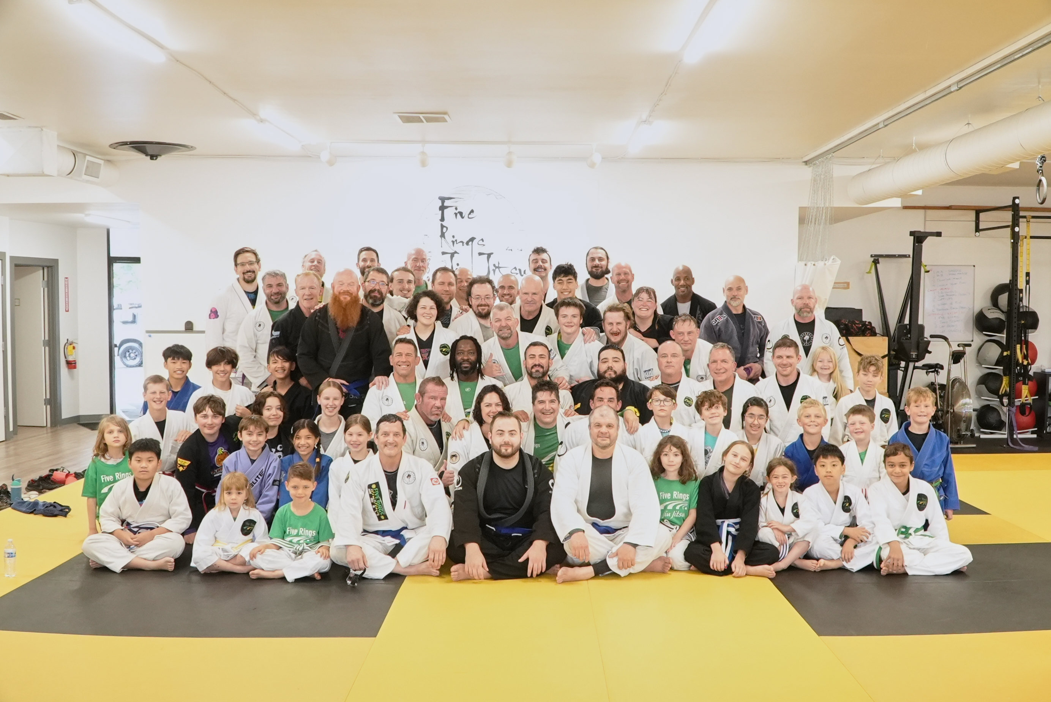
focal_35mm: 34
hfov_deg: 55.8
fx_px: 993
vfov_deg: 38.9
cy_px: 351
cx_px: 526
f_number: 5.6
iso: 6400
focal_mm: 23
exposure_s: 1/125
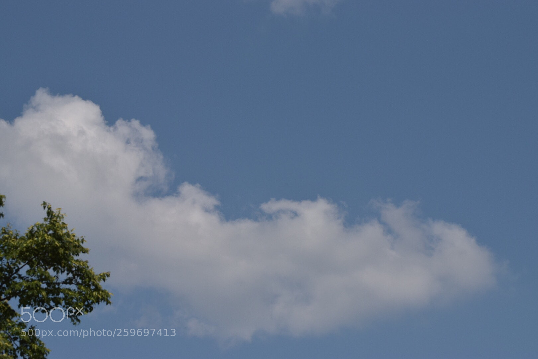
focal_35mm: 123
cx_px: 269
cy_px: 180
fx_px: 1838
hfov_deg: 16.7
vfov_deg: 11.1
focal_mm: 82
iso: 400
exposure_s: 1/2000
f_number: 8
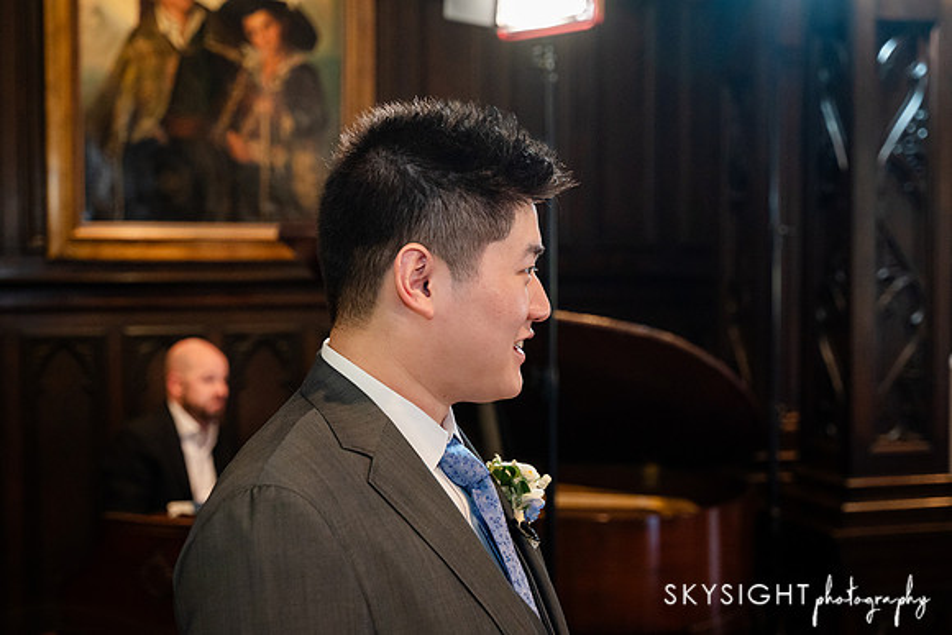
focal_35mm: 58
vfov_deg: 23.4
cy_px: 318
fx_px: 1532
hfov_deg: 34.5
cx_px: 476
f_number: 3.5
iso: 3200
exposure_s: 1/200
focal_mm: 56
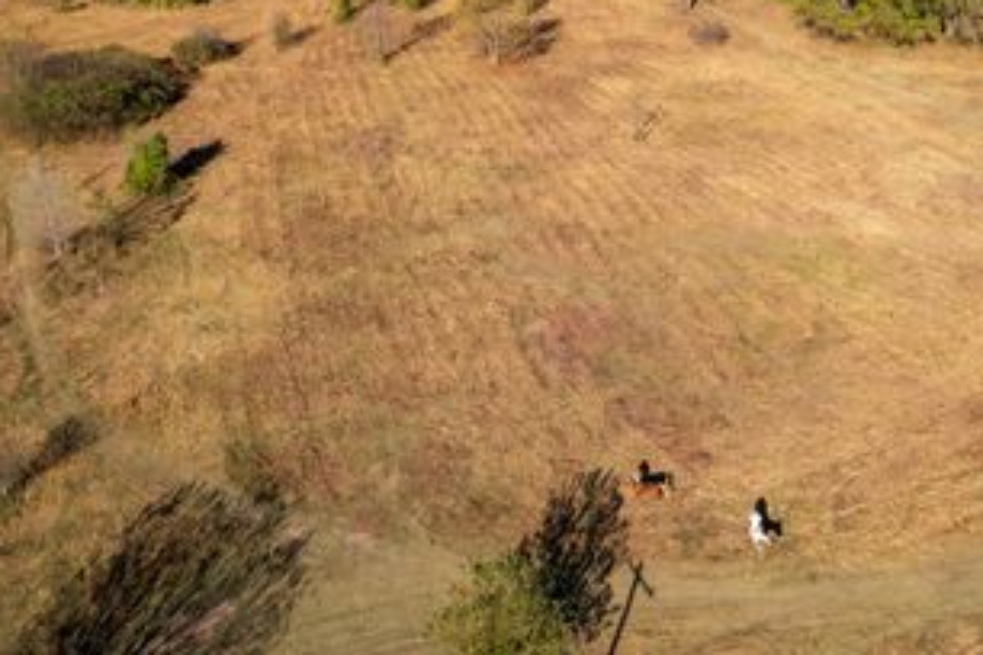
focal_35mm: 36
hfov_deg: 52.3
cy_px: 268
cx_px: 642
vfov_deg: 36.8
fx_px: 983
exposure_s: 1/250
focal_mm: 8.38
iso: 100
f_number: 2.8
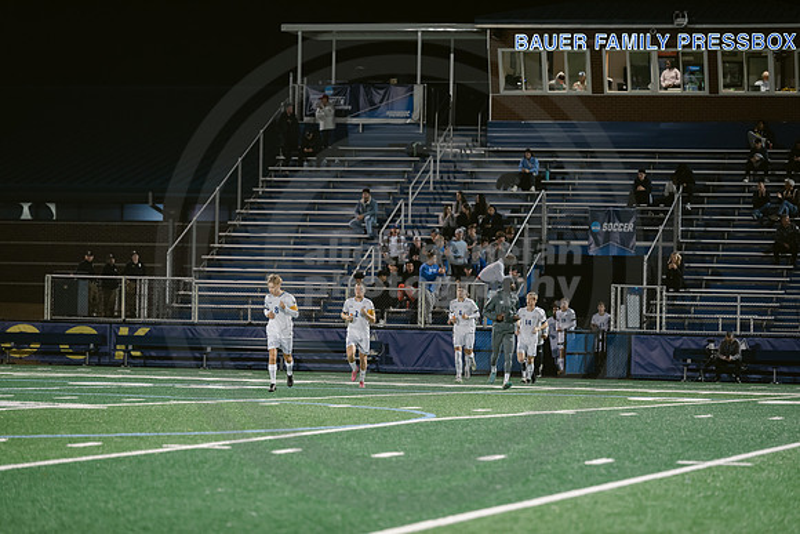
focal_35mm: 155
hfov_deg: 13.2
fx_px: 3445
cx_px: 400
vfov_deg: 8.9
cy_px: 267
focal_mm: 155
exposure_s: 1/320
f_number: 2.8
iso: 2500
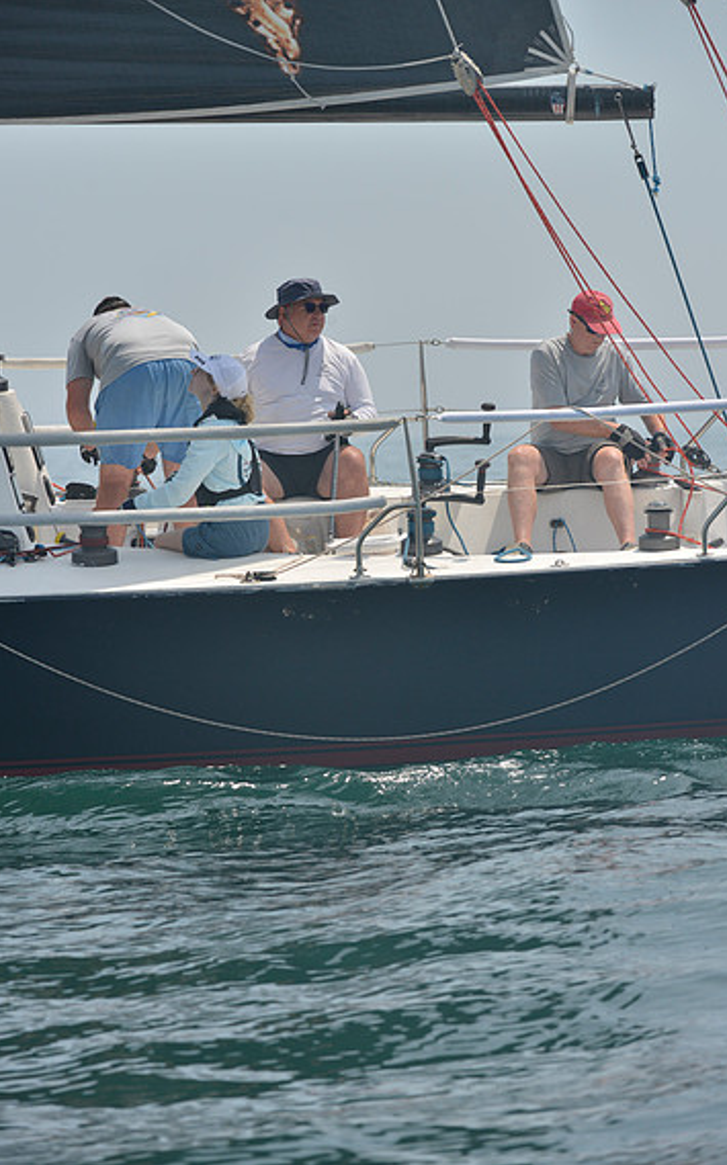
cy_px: 575
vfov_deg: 10.1
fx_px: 6602
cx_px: 380
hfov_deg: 6.3
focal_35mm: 208
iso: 280
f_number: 8
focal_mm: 200
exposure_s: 1/1000
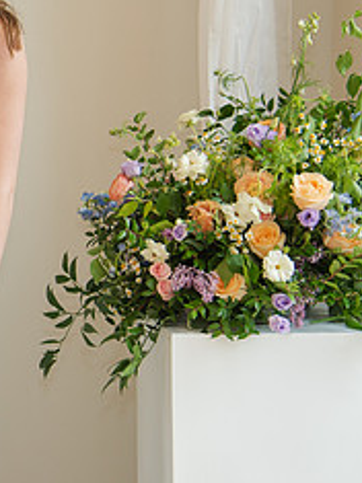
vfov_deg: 15.8
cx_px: -203
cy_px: 114
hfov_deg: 11.4
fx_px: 1731
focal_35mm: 124
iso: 400
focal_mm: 48
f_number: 4
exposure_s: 1/200
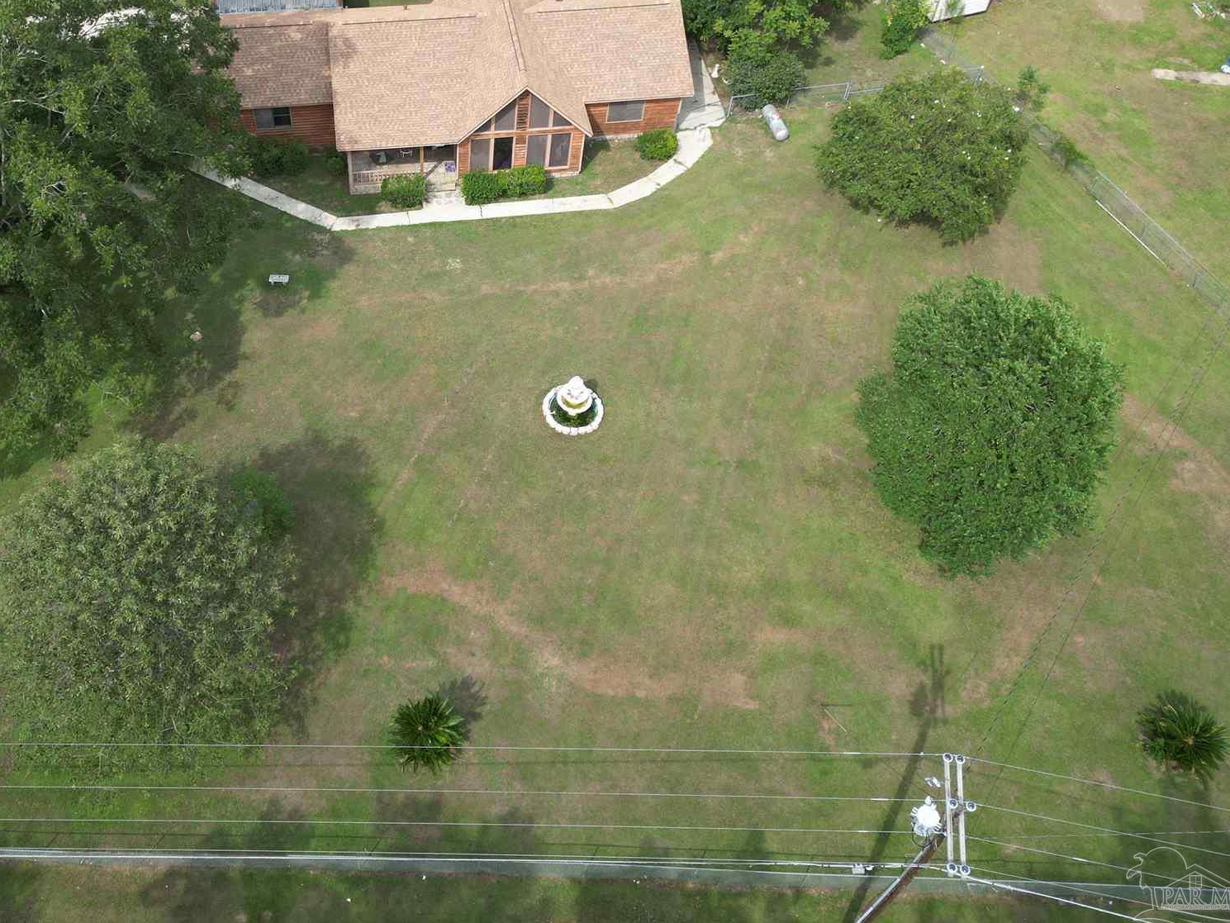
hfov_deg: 54.4
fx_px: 1173
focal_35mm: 33
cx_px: 429
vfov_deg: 42.3
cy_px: 302
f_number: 1.7
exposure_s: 1/1500
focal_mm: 6.72
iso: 100
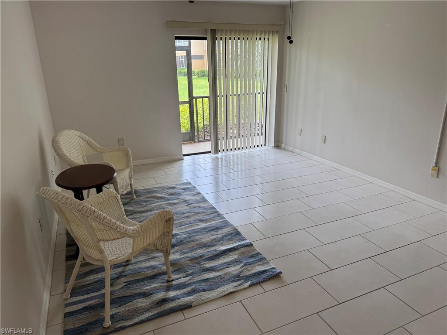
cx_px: 224
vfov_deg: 56.8
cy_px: 168
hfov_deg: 71.6
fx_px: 310
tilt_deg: -19.6
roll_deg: +1.3
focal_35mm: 24
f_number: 1.78
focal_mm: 6.76
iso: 64
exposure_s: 1/144
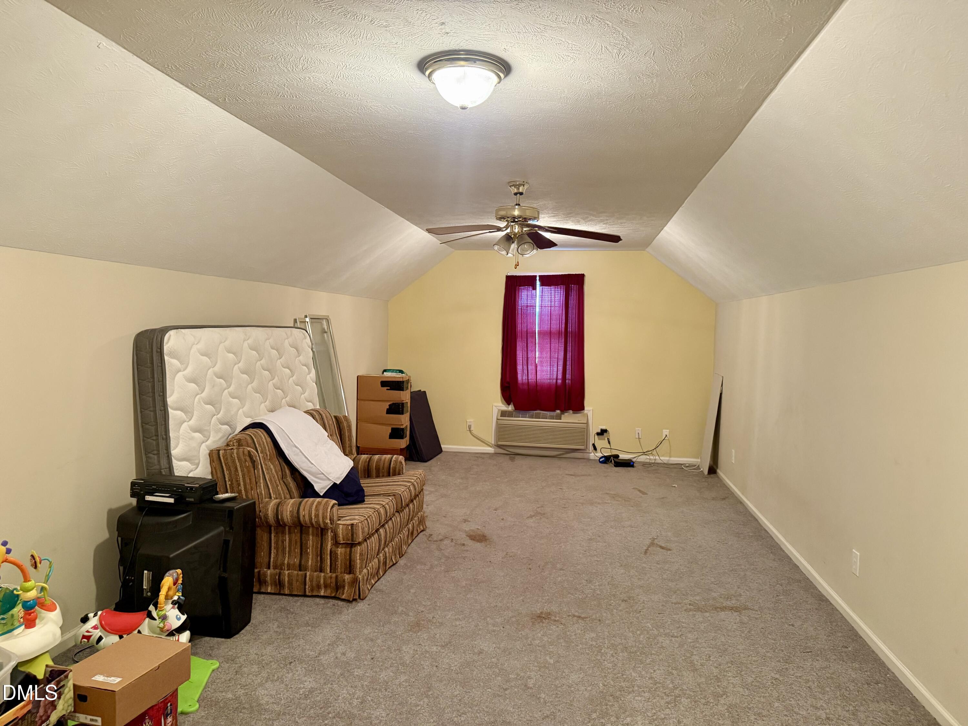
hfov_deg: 71.6
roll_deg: -1.1
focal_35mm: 24
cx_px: 484
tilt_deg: -3.9
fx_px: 671
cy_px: 363
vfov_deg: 56.8
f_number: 1.78
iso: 640
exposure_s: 1/60
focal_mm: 6.76
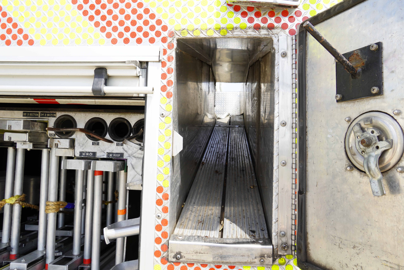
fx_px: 303
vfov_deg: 47.9
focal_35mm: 27
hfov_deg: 67.4
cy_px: 135
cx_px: 202
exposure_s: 1/100
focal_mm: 18
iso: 100
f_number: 7.1
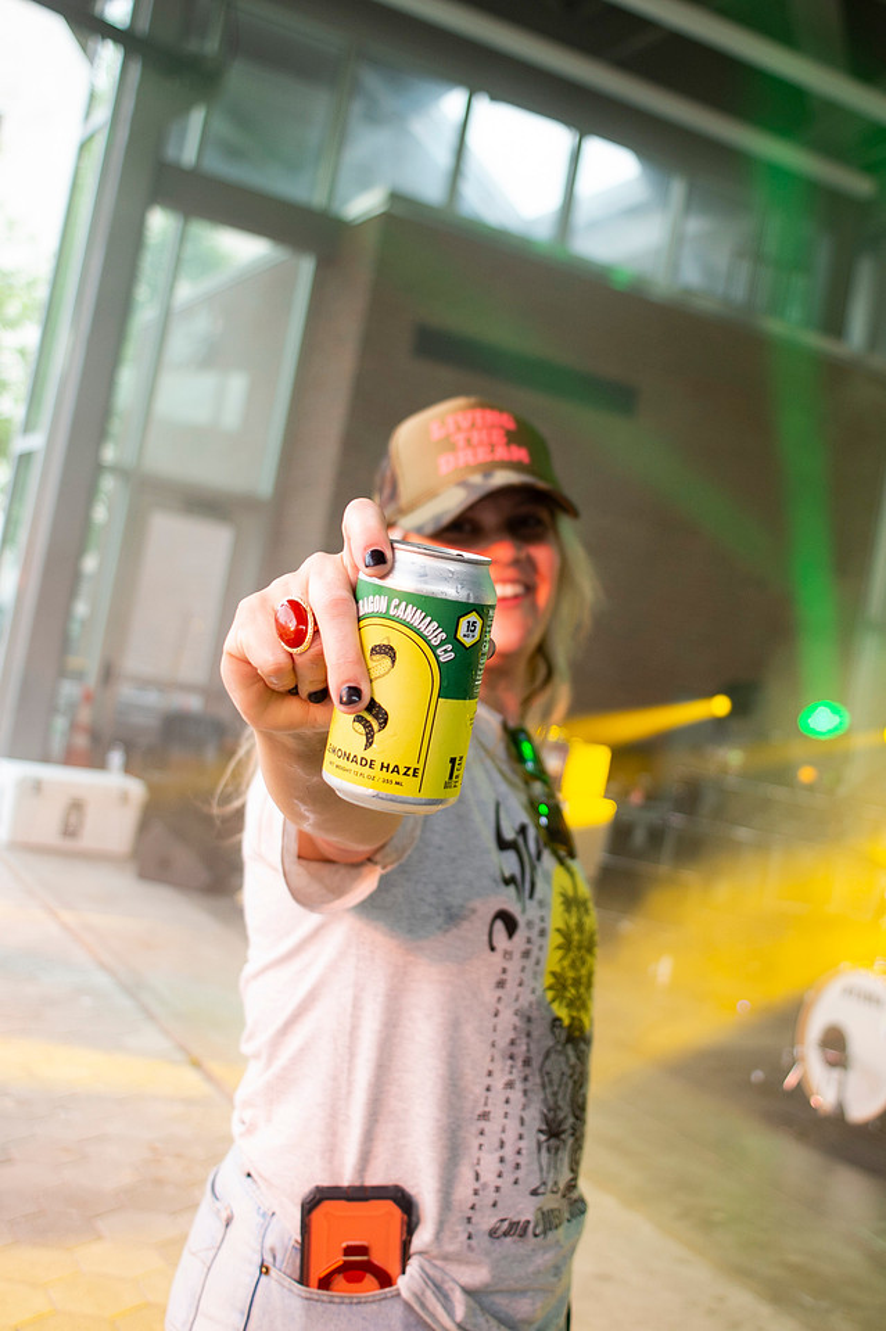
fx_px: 1473
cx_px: 506
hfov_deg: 33.4
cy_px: 644
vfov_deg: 48.6
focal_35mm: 40
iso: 400
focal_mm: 24
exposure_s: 1/60
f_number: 2.8
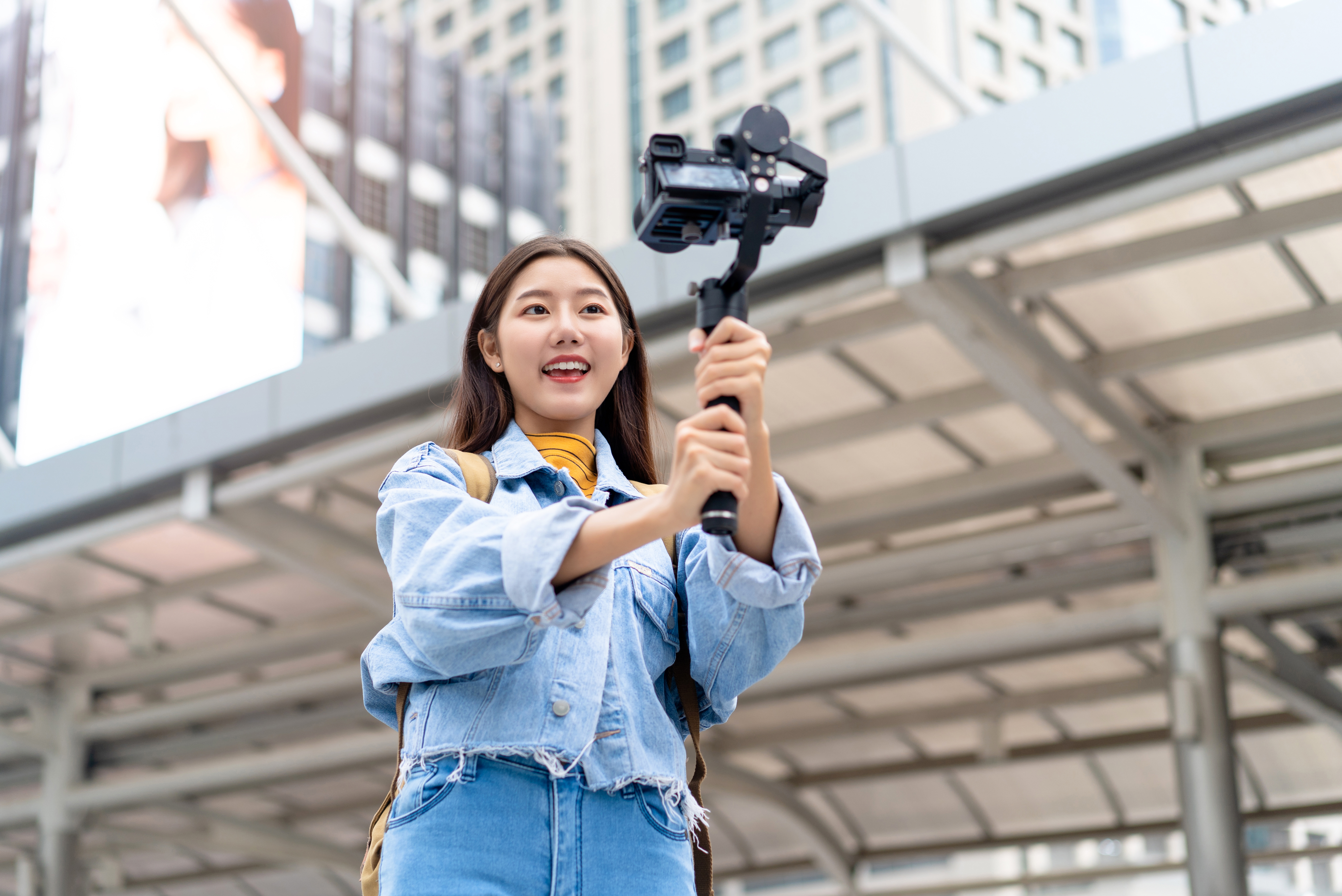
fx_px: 2051
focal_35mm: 55
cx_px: 671
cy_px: 448
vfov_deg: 24.6
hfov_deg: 36.2
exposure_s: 1/80
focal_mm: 55
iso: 100
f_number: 2.5
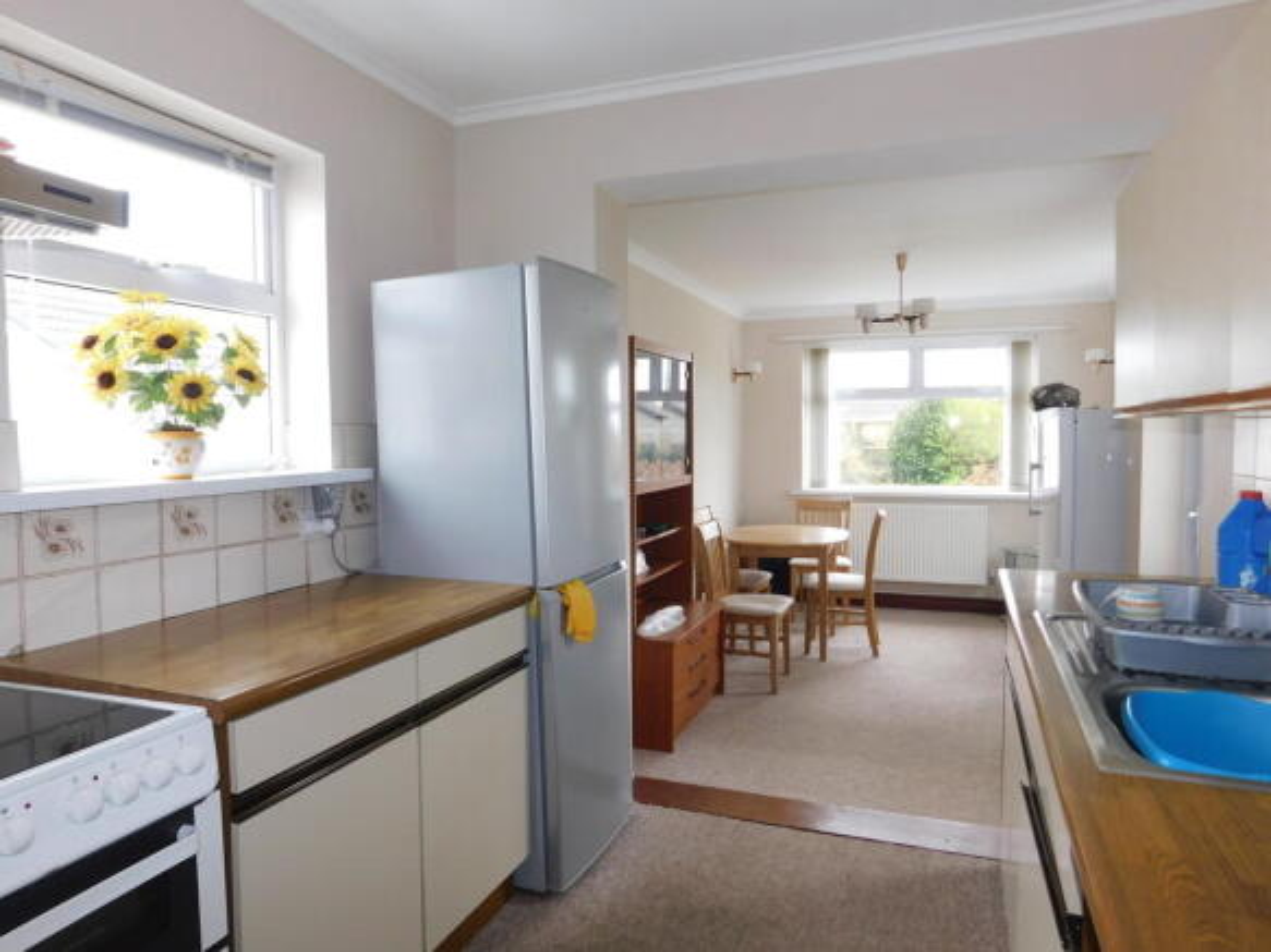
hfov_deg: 73.9
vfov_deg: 58.9
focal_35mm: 23
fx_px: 844
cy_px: 476
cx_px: 636
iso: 125
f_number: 3
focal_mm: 4
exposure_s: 1/60
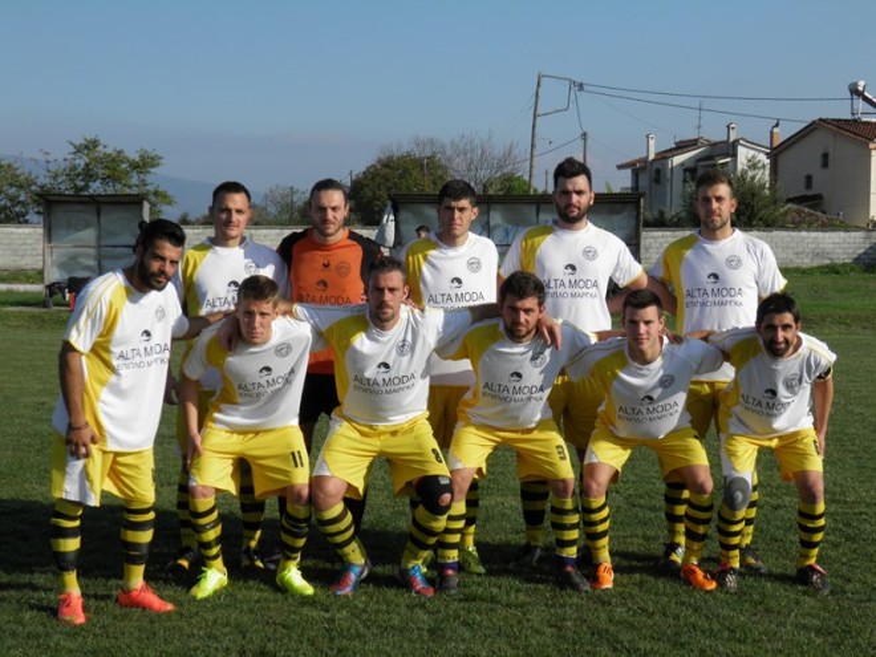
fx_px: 1569
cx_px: 438
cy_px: 328
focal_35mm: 62
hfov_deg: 31.2
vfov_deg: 23.7
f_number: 6
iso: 50
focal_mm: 11.2
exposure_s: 1/400
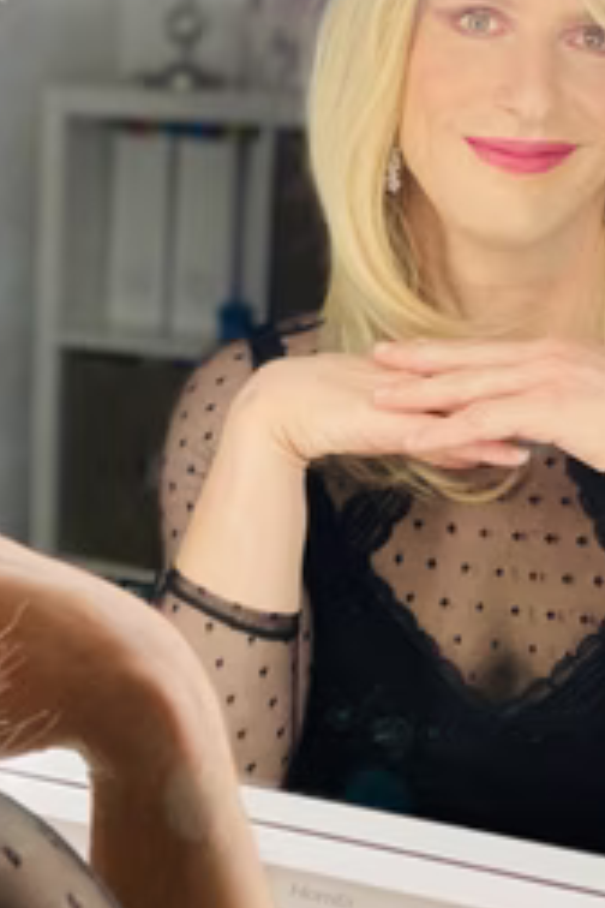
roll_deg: -2.3
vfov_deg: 19.8
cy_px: 353
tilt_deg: -7.9
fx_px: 2596
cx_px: 202
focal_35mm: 103
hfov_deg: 13.3
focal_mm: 6
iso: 200
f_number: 2
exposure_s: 1/122
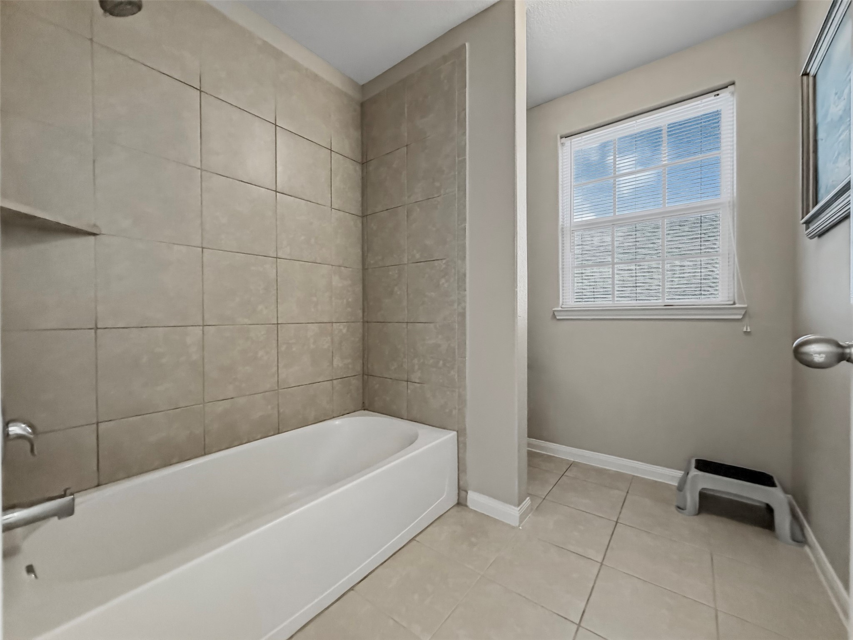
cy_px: 320
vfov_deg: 85.7
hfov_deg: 102.1
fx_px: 345
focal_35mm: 14
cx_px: 426
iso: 640
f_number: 2.2
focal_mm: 2.2
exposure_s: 1/60
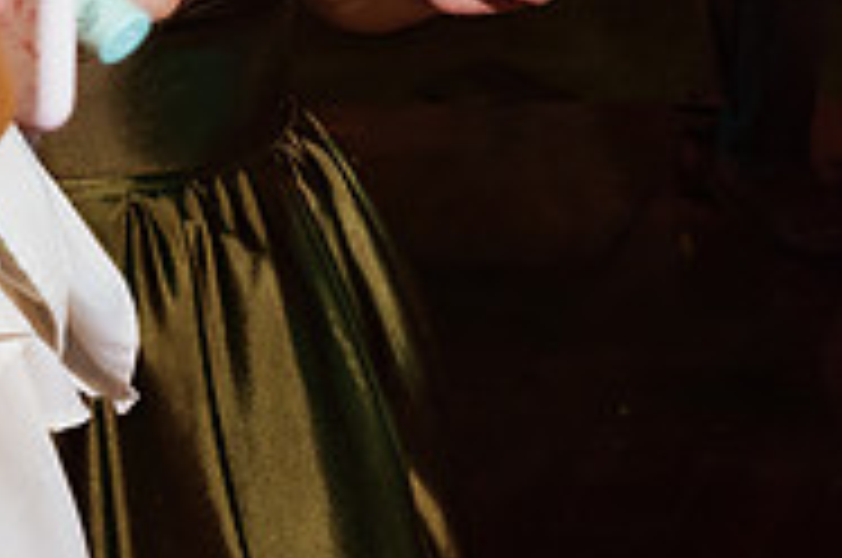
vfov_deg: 10.1
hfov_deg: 14.4
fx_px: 3035
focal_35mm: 130
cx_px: 1395
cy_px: -359
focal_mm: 35
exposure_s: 1/80
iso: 1600
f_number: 5.6
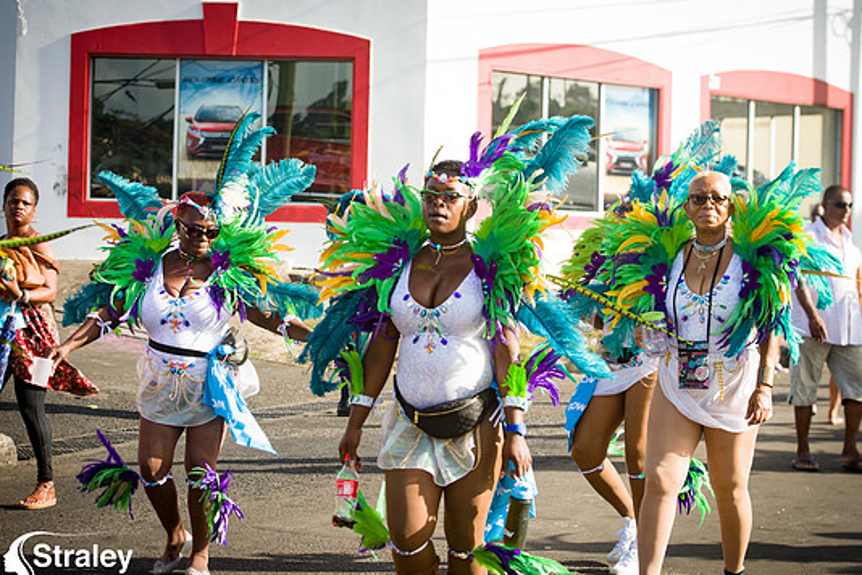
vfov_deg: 17.9
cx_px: 457
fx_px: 1820
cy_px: 292
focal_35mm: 76
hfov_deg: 26.6
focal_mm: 70
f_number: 5.6
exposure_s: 1/200
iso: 100
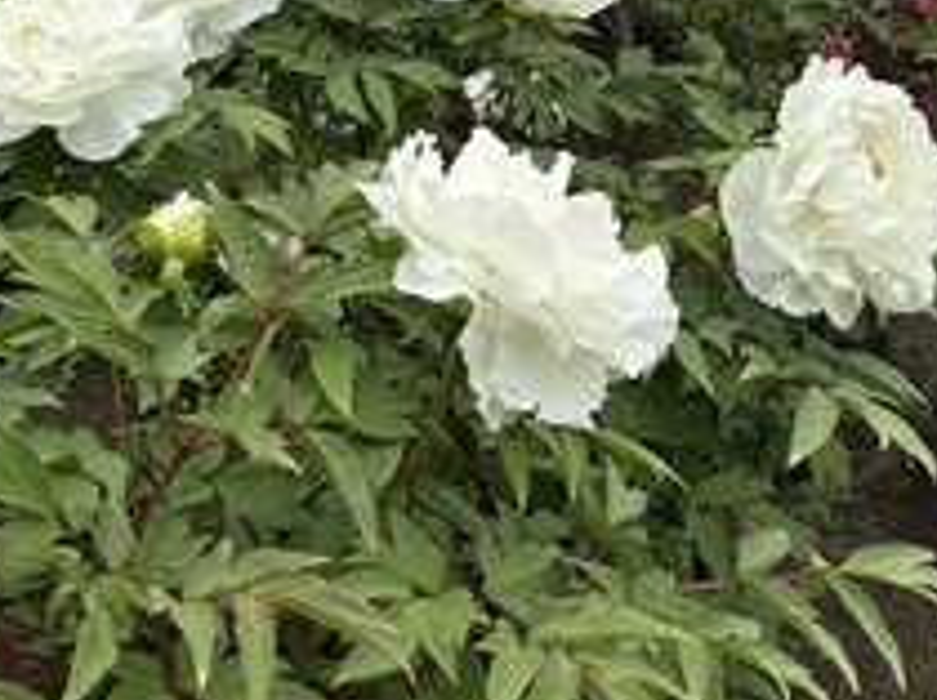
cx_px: 370
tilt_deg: -13.9
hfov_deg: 31.1
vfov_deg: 23.0
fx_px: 1676
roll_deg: -3.8
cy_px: 74
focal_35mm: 62
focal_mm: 5.96
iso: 50
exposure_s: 1/2342
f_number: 1.6
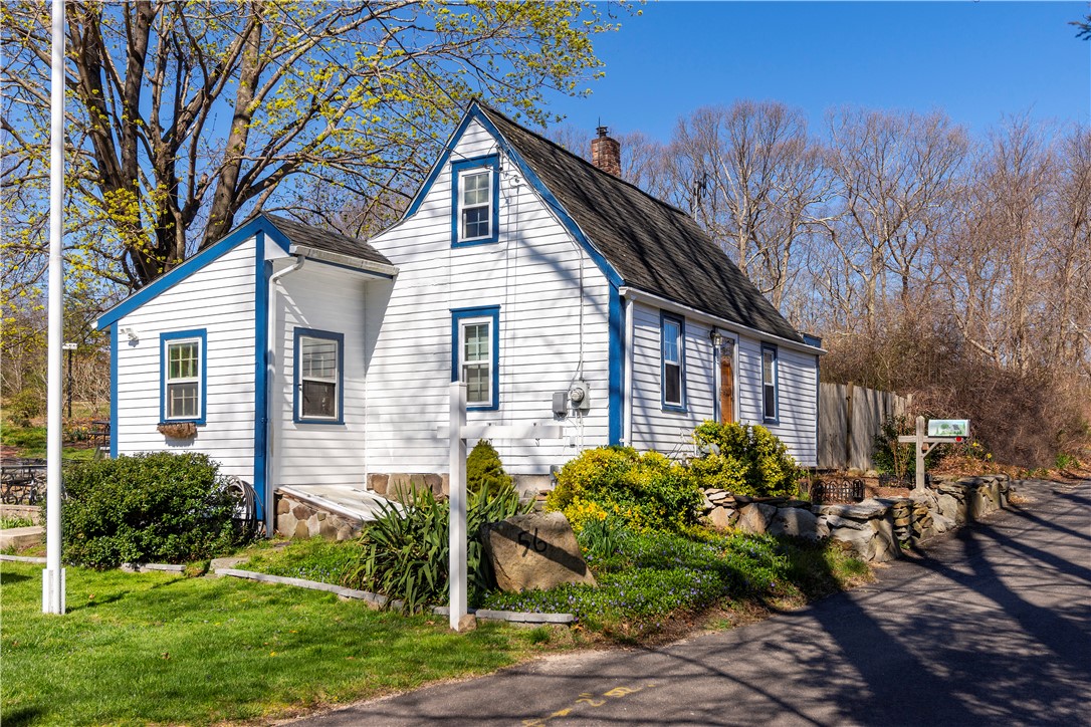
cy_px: 364
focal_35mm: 30
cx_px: 546
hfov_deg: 61.9
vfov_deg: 43.6
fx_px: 909
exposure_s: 1/200
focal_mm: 30
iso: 100
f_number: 9
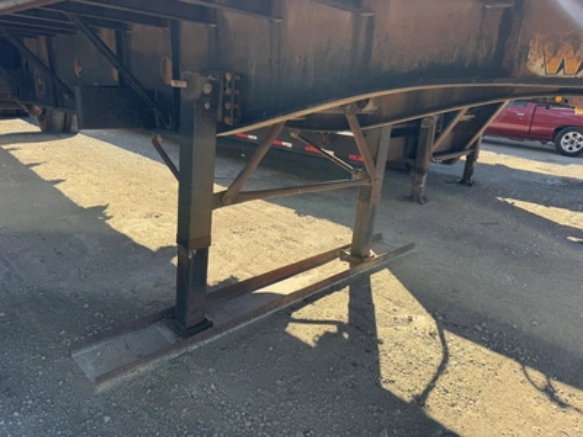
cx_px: 292
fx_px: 404
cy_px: 218
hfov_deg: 71.6
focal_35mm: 24
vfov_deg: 56.8
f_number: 1.78
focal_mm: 6.76
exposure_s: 1/1410
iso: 80
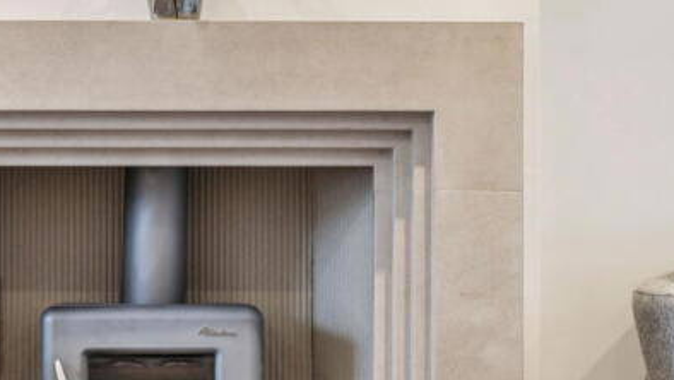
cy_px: 345
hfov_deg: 24.2
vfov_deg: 13.8
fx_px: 1555
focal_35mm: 87
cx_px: 158
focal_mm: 50
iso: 320
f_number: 5
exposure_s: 1/50
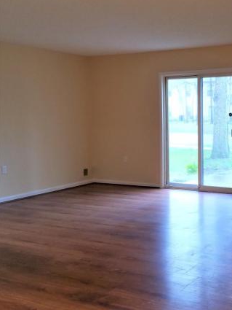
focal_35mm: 47
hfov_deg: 29.6
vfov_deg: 40.4
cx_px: 208
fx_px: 420
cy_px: 147
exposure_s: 1/60
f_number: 1.7
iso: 80
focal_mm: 4.2
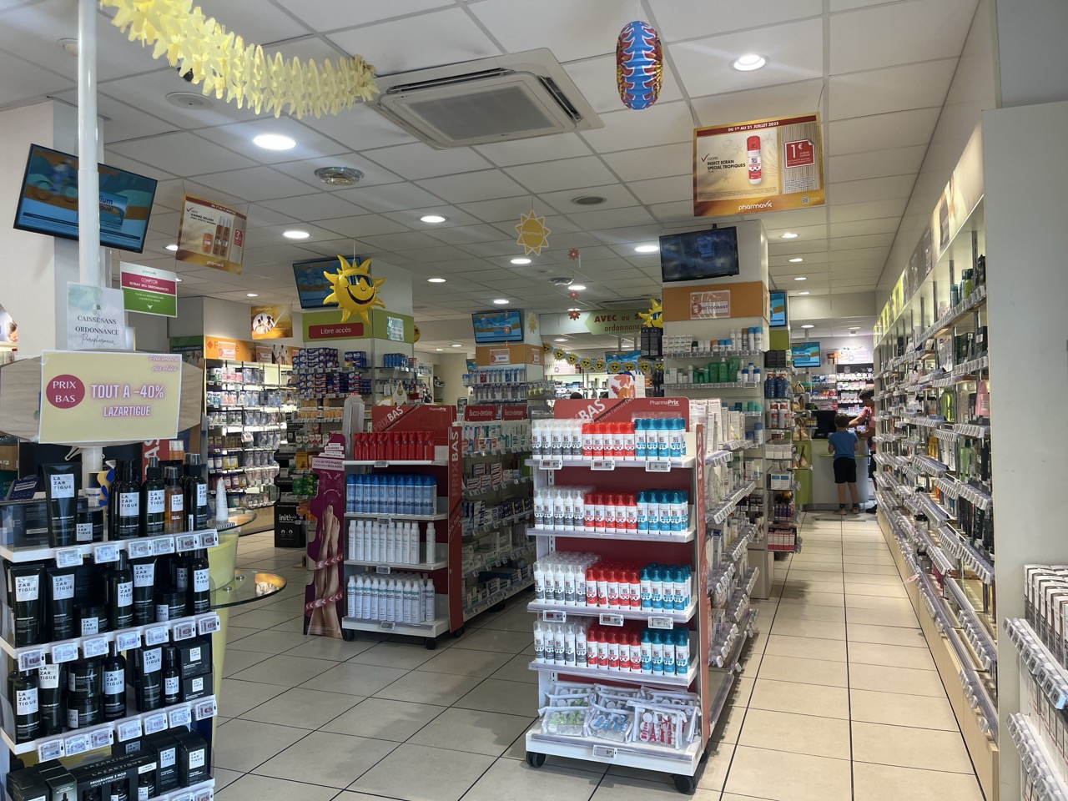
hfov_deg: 67.3
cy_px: 400
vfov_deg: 53.1
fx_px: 802
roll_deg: +1.1
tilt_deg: +2.3
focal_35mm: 26
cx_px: 534
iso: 40
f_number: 1.6
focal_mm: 5.1
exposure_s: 1/100
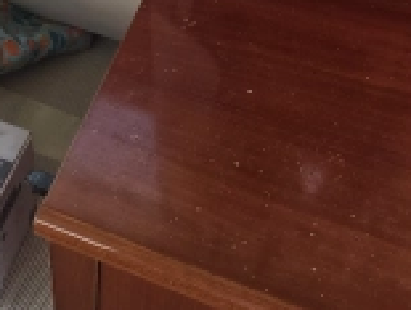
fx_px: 547
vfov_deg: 27.8
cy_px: -60
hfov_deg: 39.9
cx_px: 95
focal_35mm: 46
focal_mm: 2.2
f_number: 1.9
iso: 40
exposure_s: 1/100
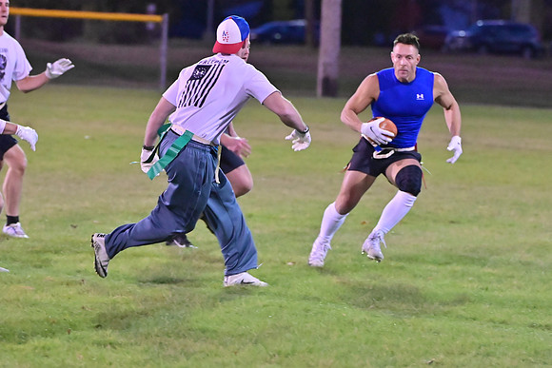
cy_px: 184
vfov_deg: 6.1
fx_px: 3451
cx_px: 276
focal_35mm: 225
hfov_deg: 9.1
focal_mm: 150
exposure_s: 1/320
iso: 6400
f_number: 4
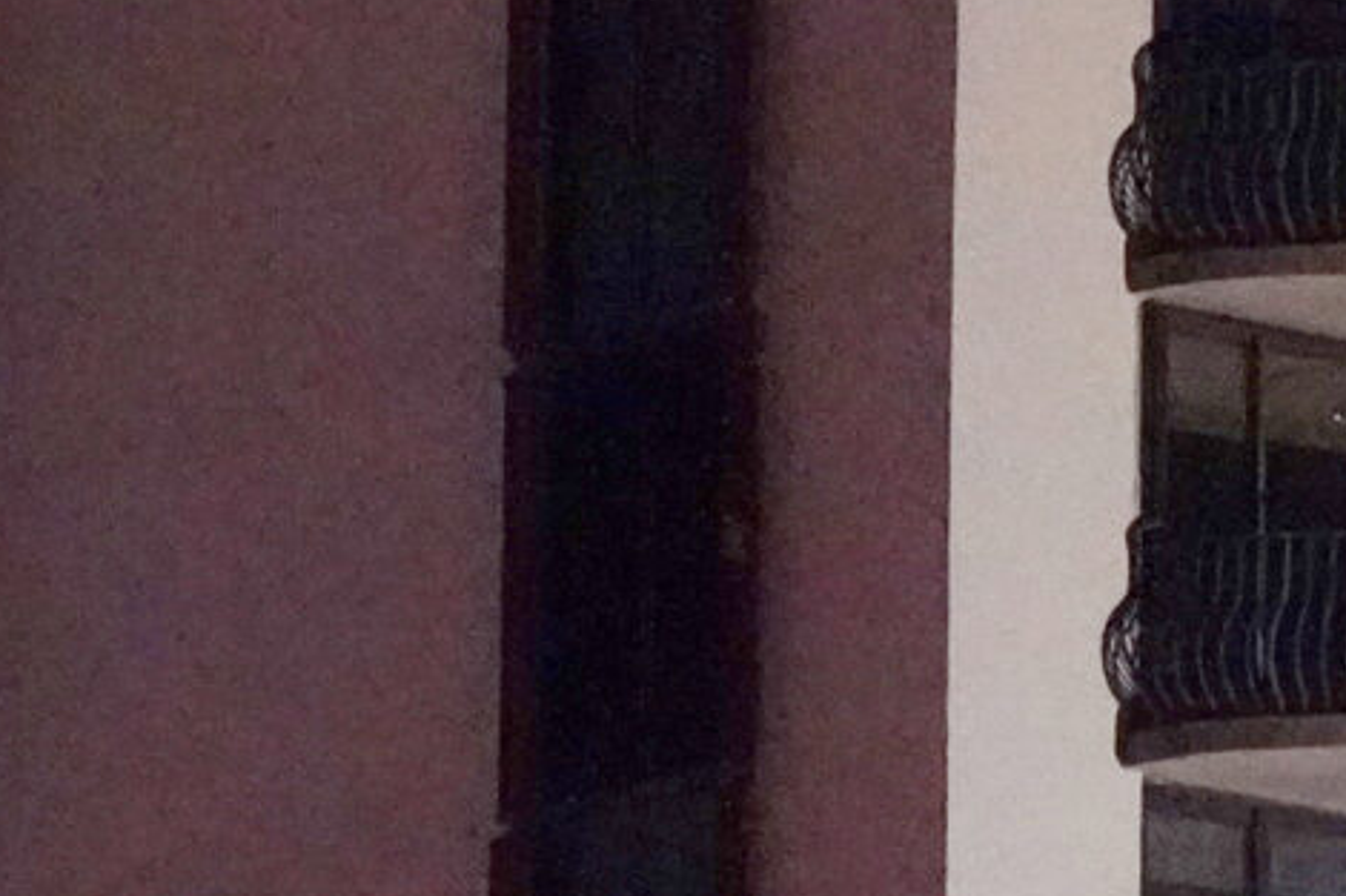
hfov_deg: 3.8
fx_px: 20369
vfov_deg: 2.5
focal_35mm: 545
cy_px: 520
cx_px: 2277
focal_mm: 100
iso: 25600
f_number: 4.5
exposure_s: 1/160
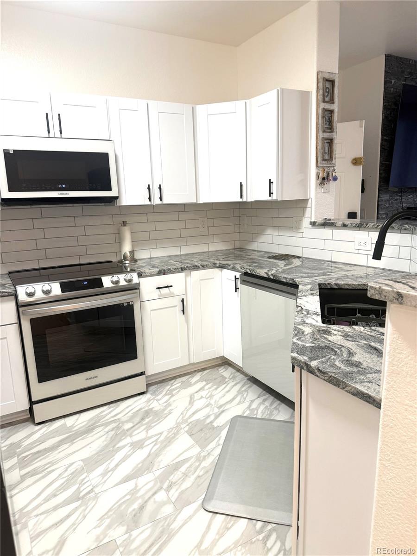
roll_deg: +2.0
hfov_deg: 56.8
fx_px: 385
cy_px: 278
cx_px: 208
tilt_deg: -10.7
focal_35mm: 24
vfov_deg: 71.6
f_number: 1.78
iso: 125
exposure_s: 1/60
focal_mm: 6.76
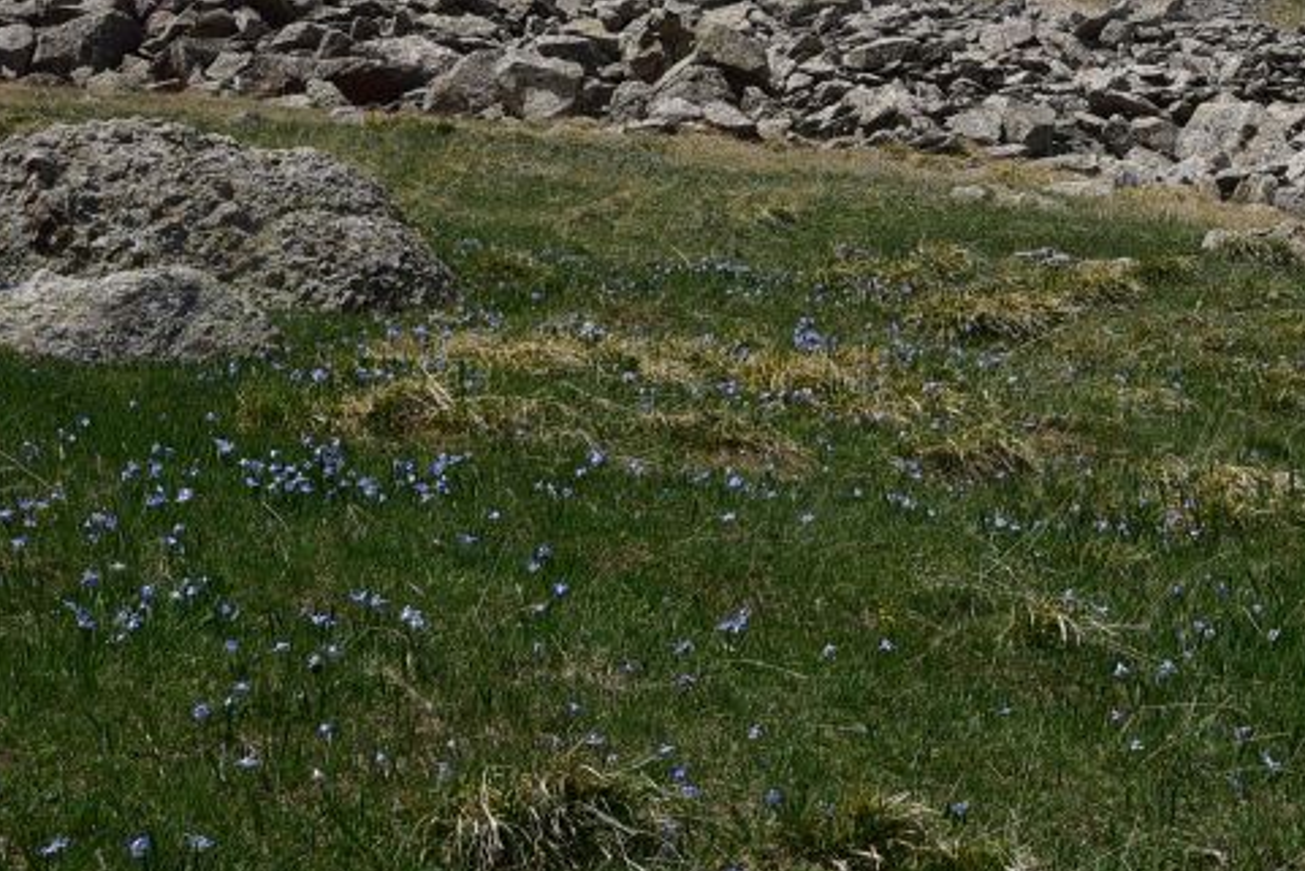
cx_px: 1080
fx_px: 4895
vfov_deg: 10.1
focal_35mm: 135
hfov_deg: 15.1
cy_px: 113
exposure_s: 1/160
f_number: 18
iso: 160
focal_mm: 50
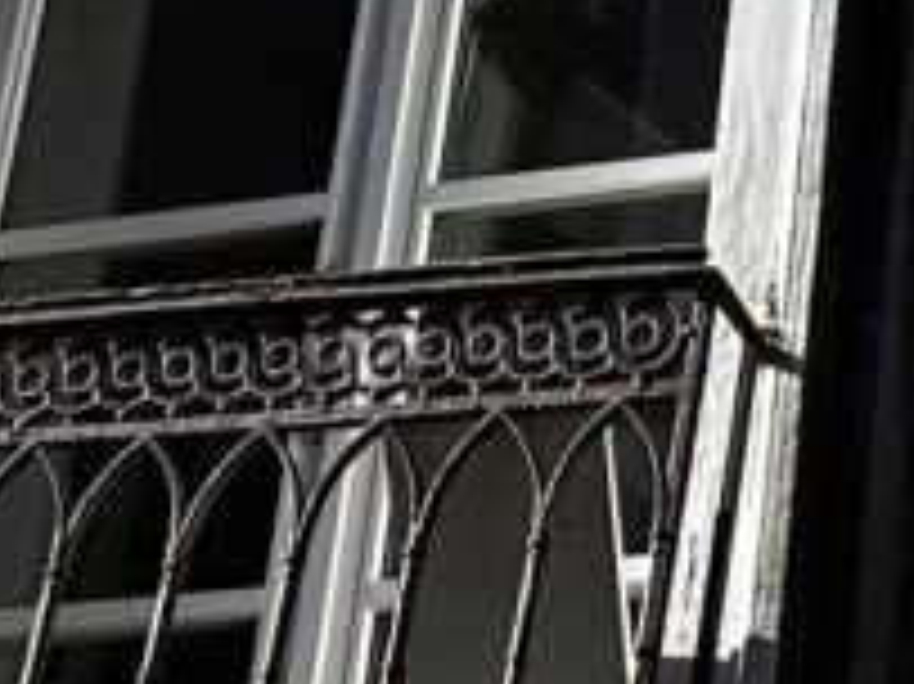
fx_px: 5199
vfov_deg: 7.2
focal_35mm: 197
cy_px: -706
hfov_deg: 9.9
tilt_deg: +35.2
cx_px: 986
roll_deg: -4.3
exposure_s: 1/2008
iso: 50
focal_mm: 5.7
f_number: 1.5
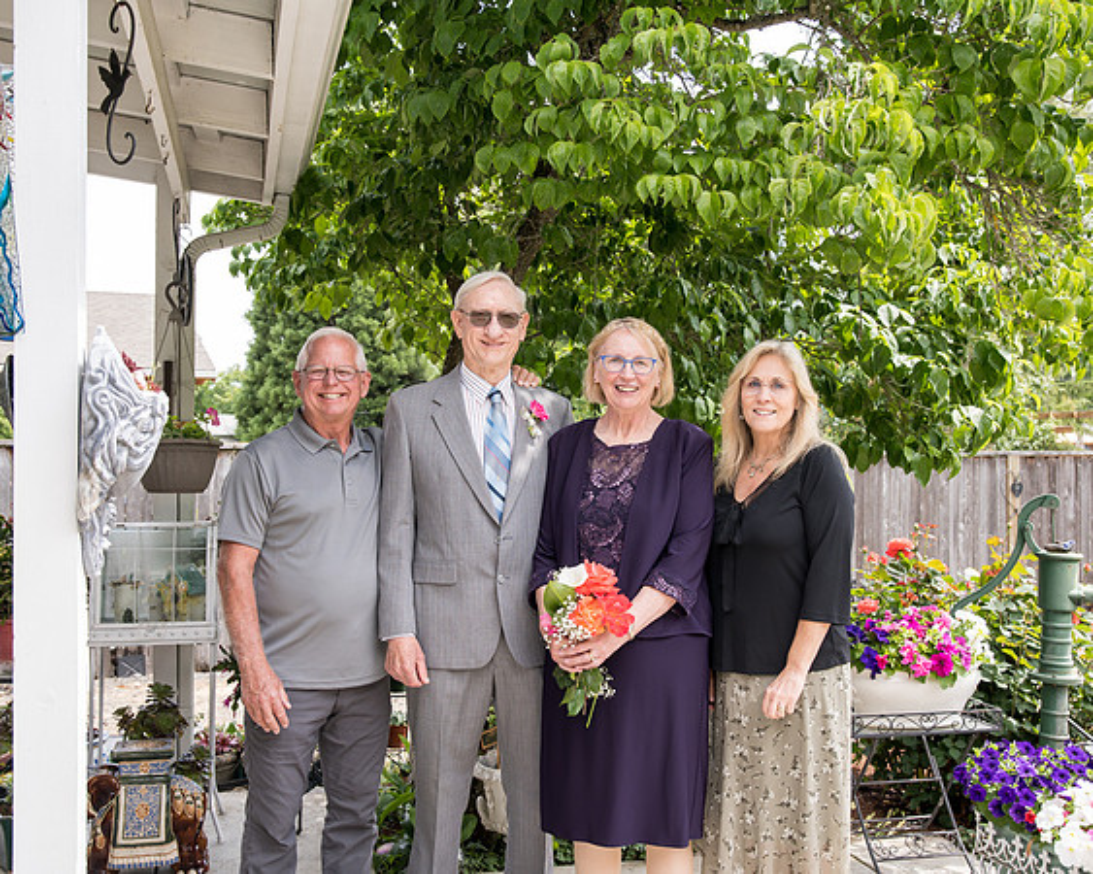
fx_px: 1165
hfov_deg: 50.2
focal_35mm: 36
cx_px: 546
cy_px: 437
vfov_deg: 41.1
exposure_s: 1/500
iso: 400
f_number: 5
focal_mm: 32
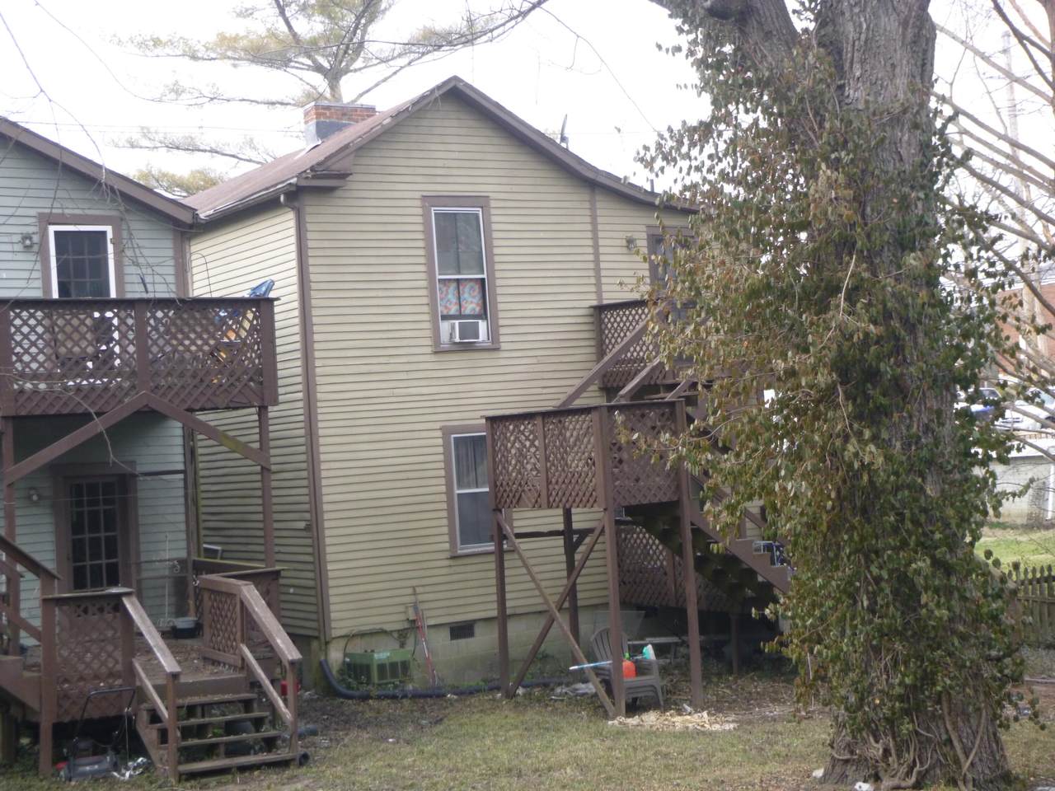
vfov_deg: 25.2
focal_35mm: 58
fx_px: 1768
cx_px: 528
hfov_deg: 33.2
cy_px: 396
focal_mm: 10.4
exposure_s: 1/80
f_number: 5.1
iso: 160
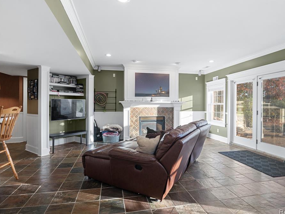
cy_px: 108
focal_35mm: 33
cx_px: 148
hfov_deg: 55.3
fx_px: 272
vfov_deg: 42.9
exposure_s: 1/13
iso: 320
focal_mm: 30
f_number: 9
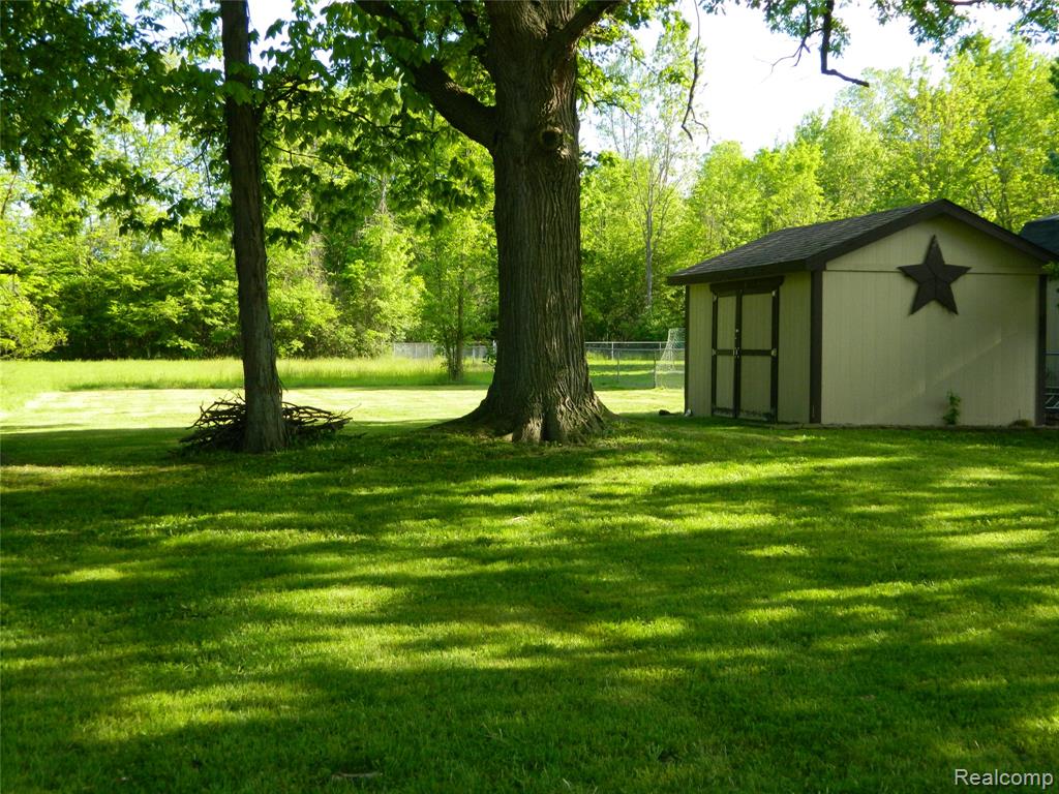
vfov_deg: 30.9
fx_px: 1438
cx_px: 530
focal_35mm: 47
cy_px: 397
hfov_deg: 40.4
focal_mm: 8.4
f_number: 3.6
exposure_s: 1/400
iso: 200
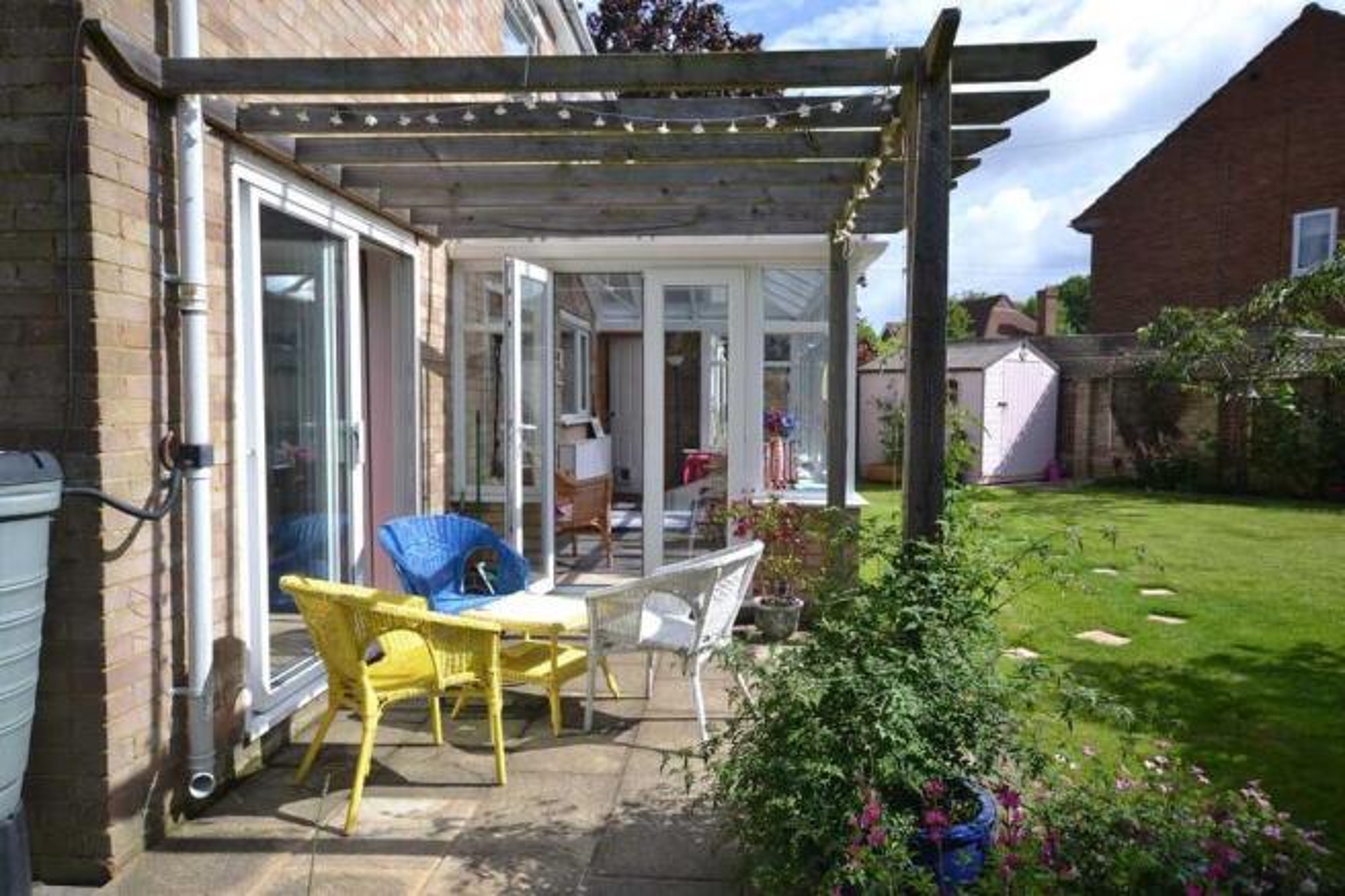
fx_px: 896
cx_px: 672
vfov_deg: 53.1
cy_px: 448
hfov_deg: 73.8
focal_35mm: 24
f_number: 7.1
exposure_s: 1/200
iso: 100
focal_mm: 16
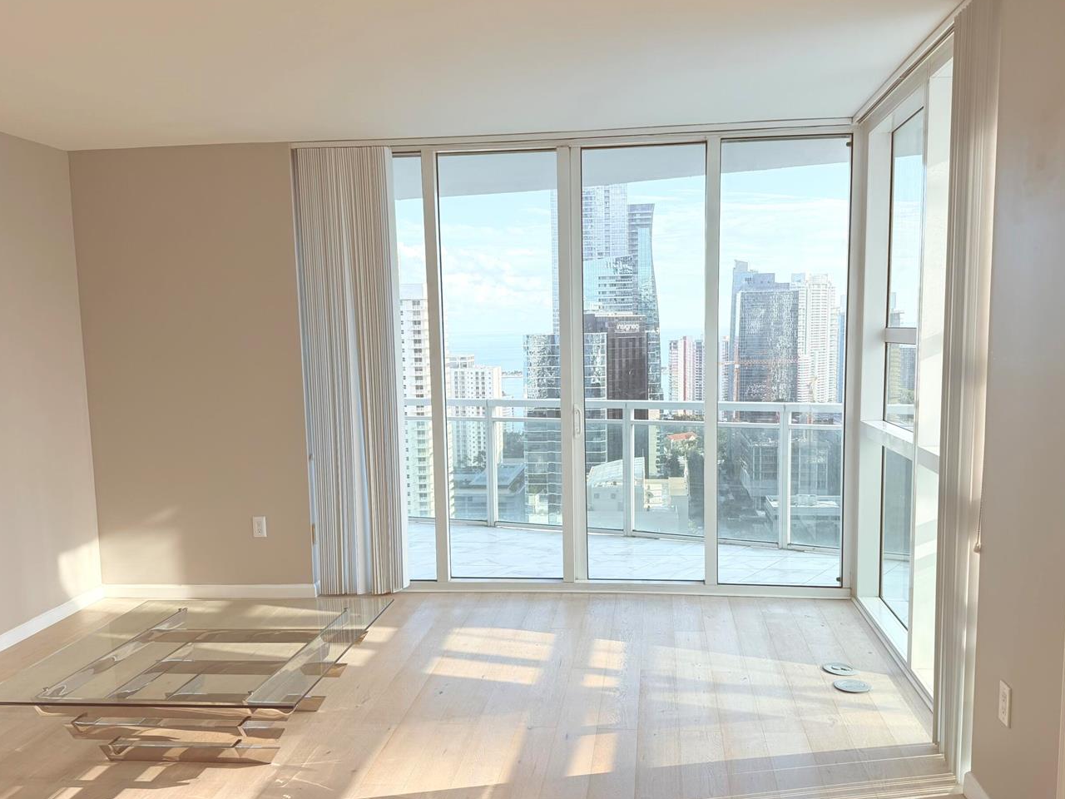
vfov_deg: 46.7
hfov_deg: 59.9
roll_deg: +1.5
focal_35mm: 30
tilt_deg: -6.9
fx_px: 923
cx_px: 554
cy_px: 435
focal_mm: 6.76
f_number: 1.78
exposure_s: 1/1250
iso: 100
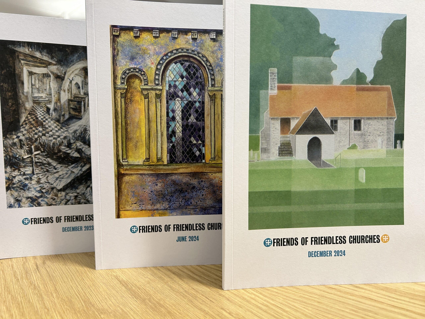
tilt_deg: -3.8
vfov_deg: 53.1
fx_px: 319
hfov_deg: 67.3
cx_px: 212
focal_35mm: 26
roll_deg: +0.9
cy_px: 160
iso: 100
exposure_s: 1/100
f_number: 1.5
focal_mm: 5.7
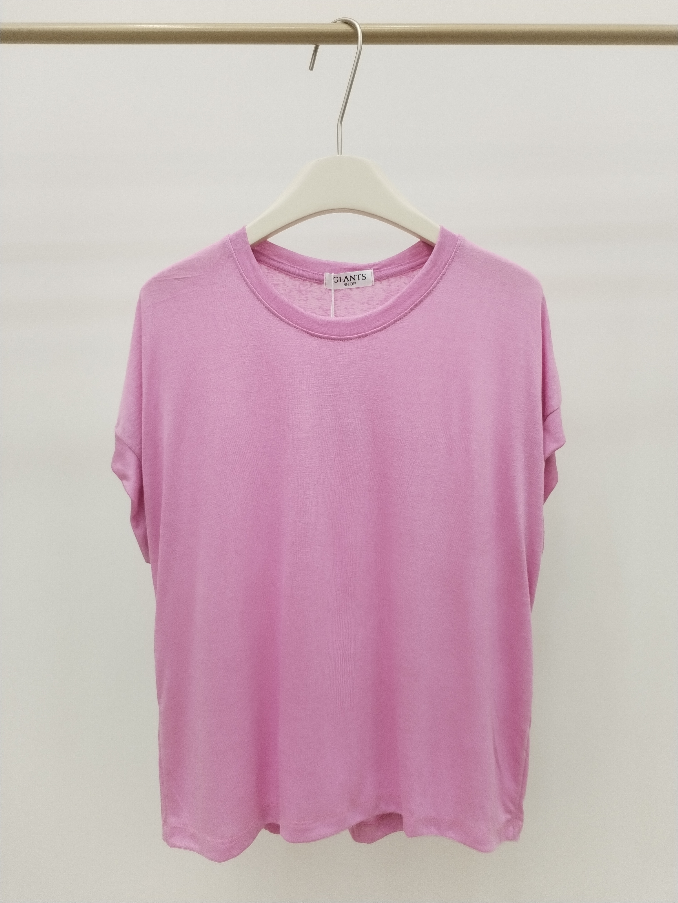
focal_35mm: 29
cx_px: 339
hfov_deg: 48.2
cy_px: 452
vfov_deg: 61.7
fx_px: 757
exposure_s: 1/100
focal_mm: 4.75
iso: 234
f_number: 1.8
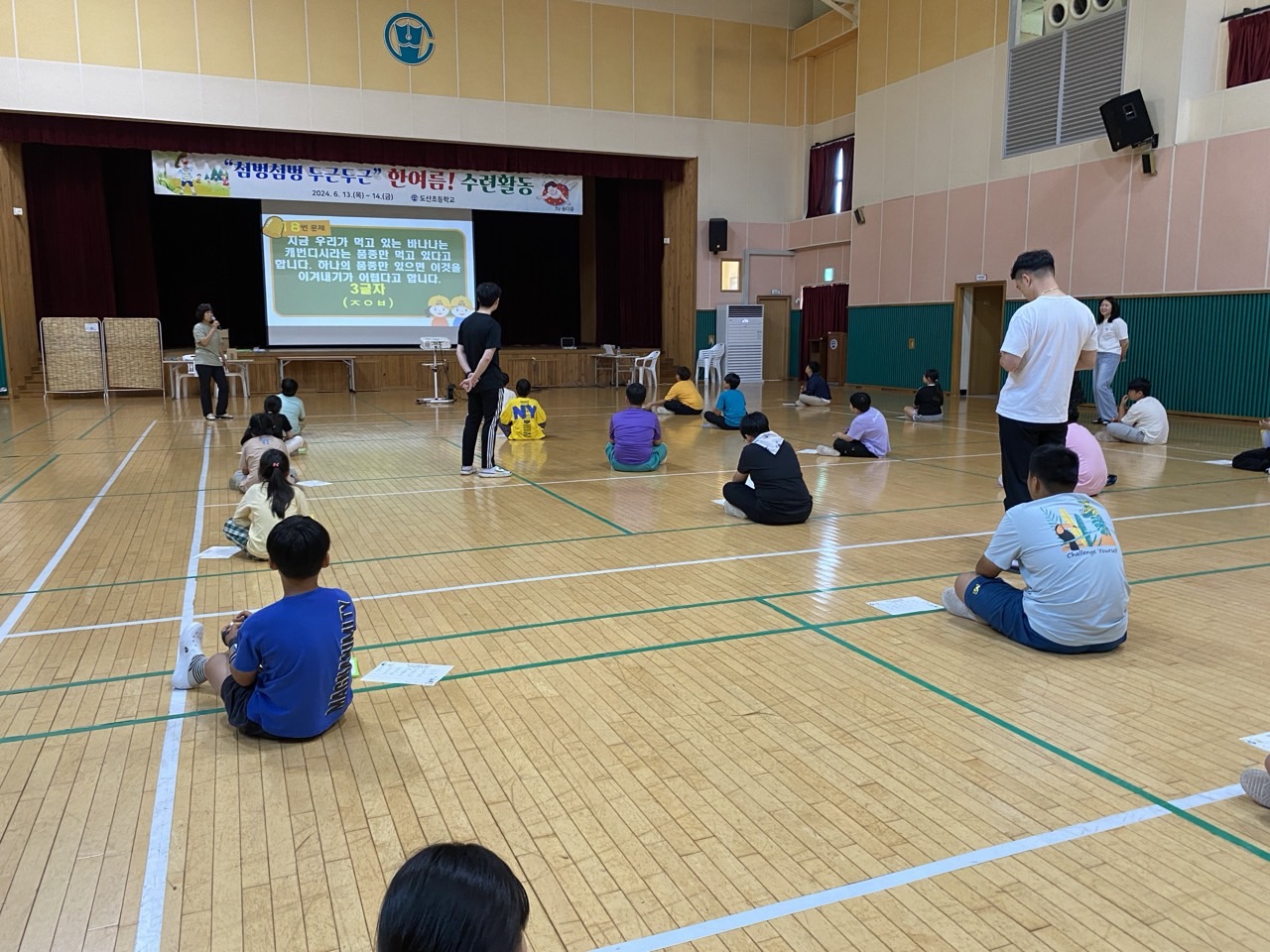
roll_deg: -1.6
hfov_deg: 67.3
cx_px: 635
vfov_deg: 53.1
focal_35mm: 26
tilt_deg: -7.1
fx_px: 954
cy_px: 476
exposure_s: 1/60
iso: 160
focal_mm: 4.25
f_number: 1.8
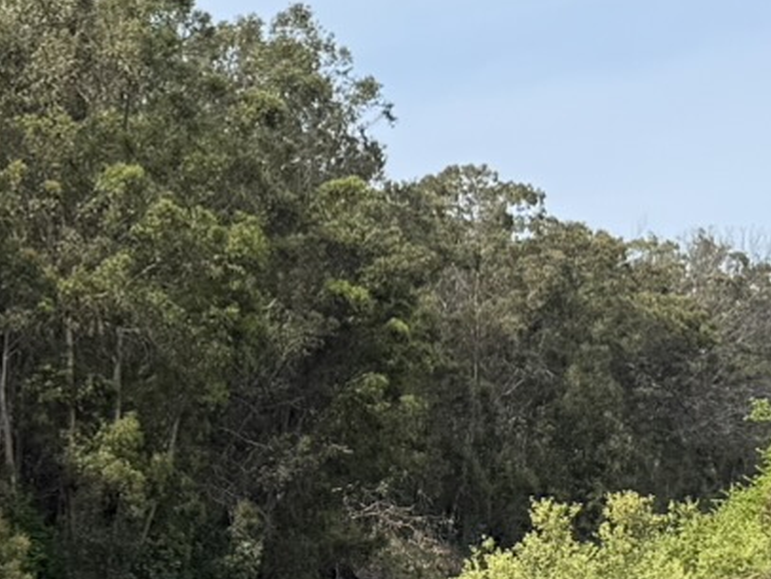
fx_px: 2697
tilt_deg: -2.1
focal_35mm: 121
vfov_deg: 12.1
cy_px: 615
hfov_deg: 14.9
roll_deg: -0.6
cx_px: -441
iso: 80
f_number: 1.78
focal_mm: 6.76
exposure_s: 1/2525
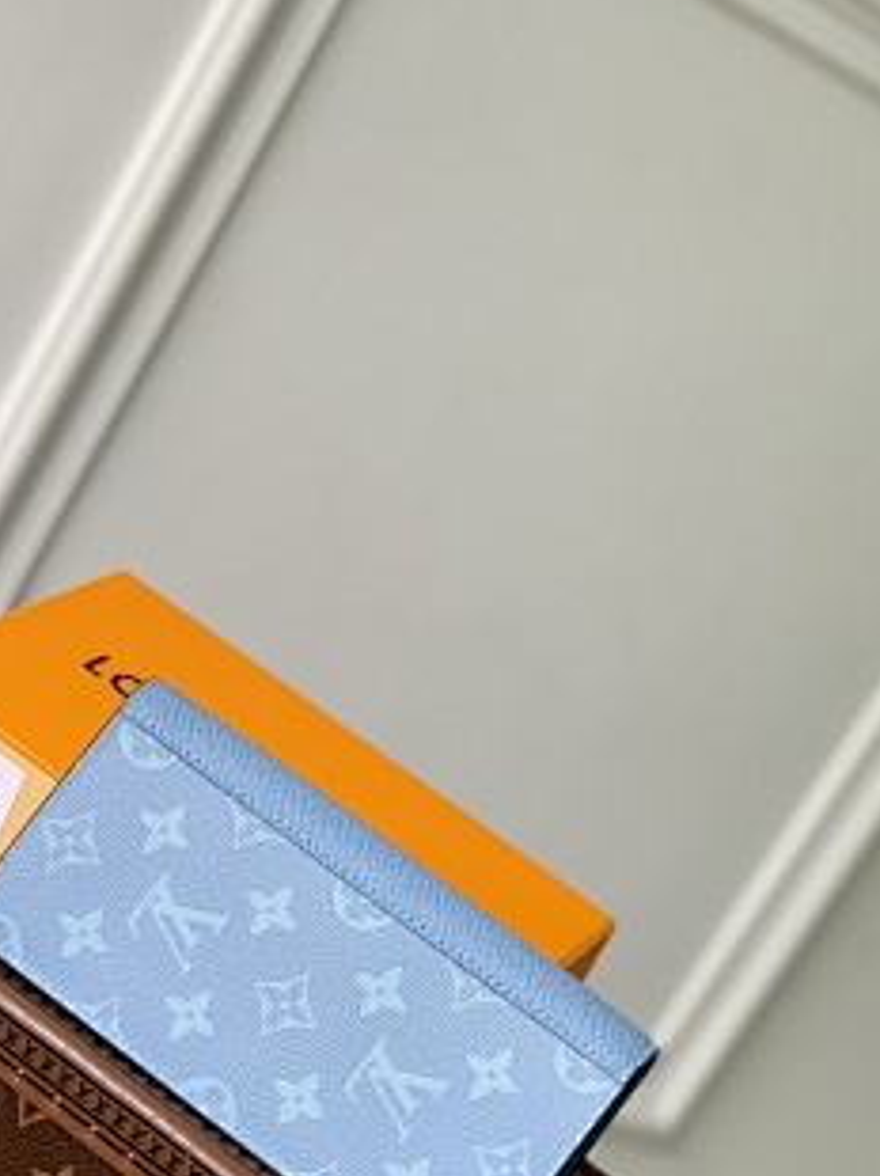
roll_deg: -31.6
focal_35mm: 84
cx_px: 264
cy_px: 857
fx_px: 2851
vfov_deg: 23.1
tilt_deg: -17.4
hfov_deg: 17.5
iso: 32
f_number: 2.4
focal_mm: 6
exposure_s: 1/122
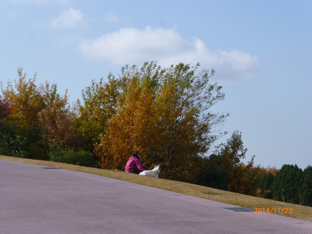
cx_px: 156
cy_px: 117
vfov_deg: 15.4
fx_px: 865
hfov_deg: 20.4
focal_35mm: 96
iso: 100
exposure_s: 1/640
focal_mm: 17.1
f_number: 5.3
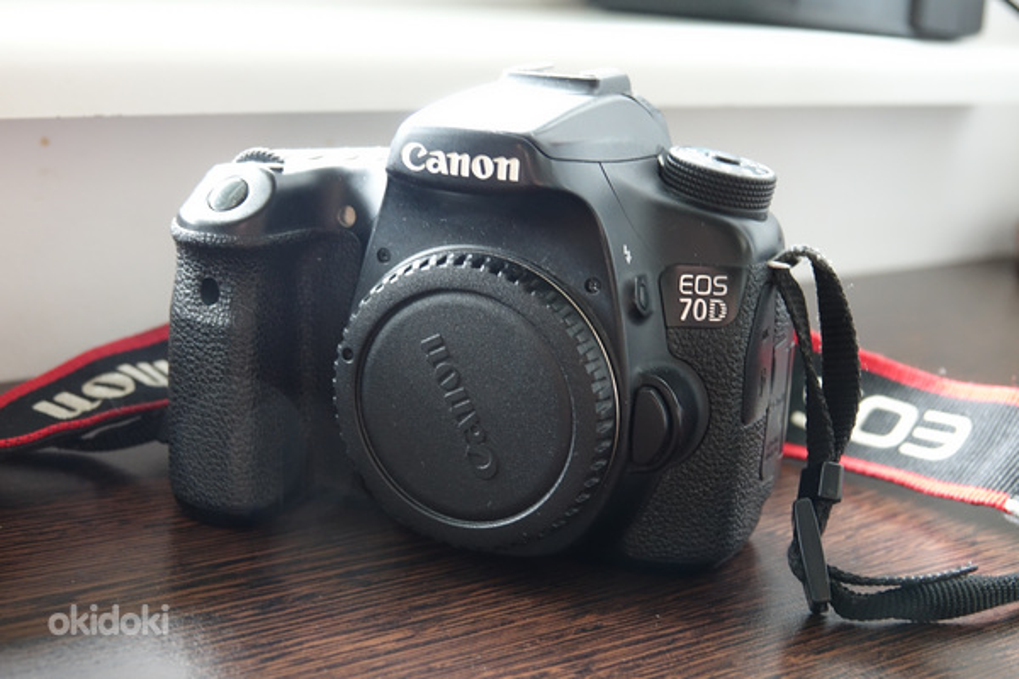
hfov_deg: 36.9
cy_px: 340
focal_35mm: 54
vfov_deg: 25.1
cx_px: 510
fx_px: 1528
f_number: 3.2
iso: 800
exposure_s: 1/20
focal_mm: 19.68
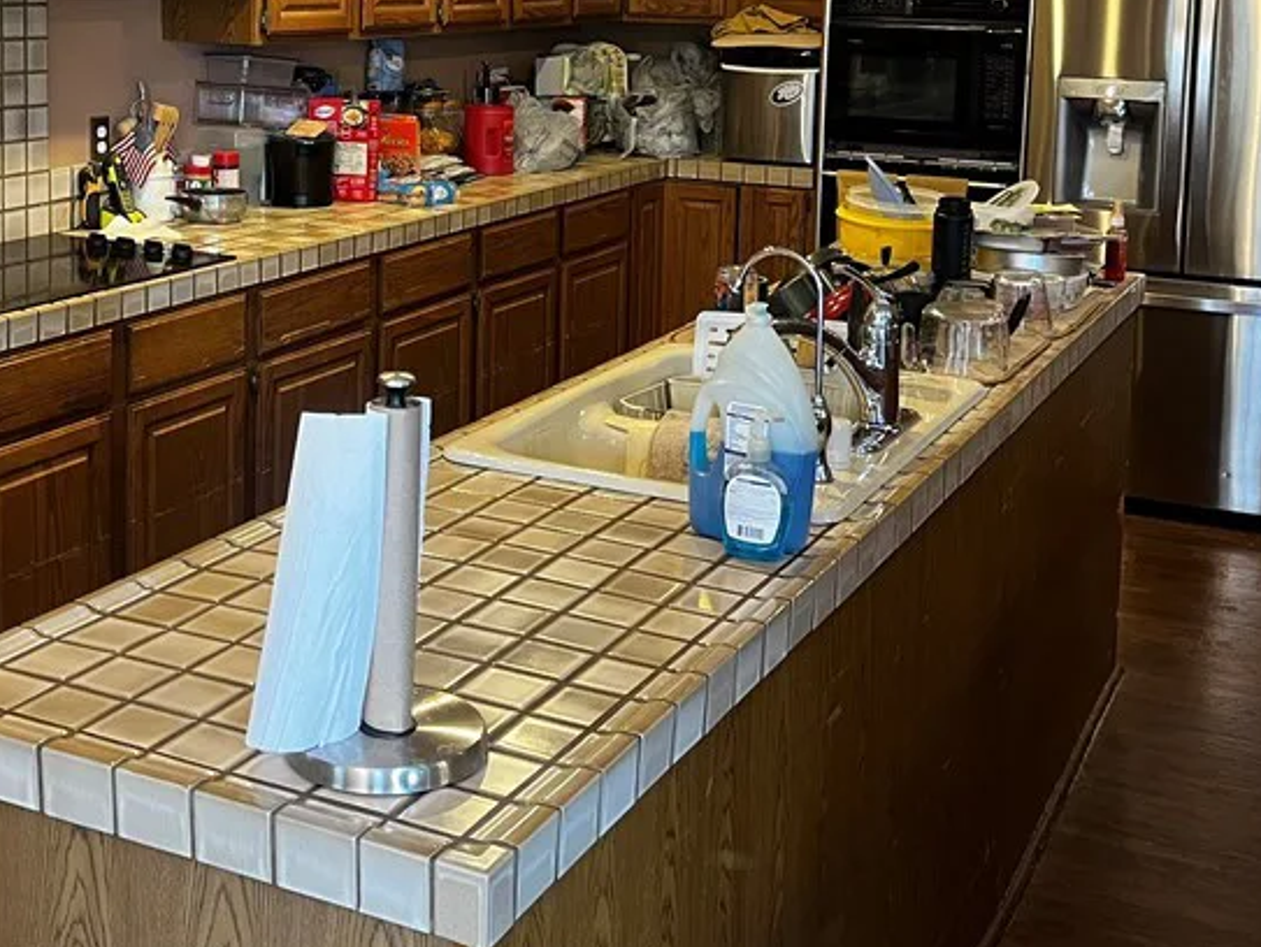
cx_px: 457
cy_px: 144
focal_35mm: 49
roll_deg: -0.3
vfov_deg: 28.8
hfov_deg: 38.6
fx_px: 1786
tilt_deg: -5.8
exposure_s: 1/60
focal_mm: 5.1
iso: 250
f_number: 1.6
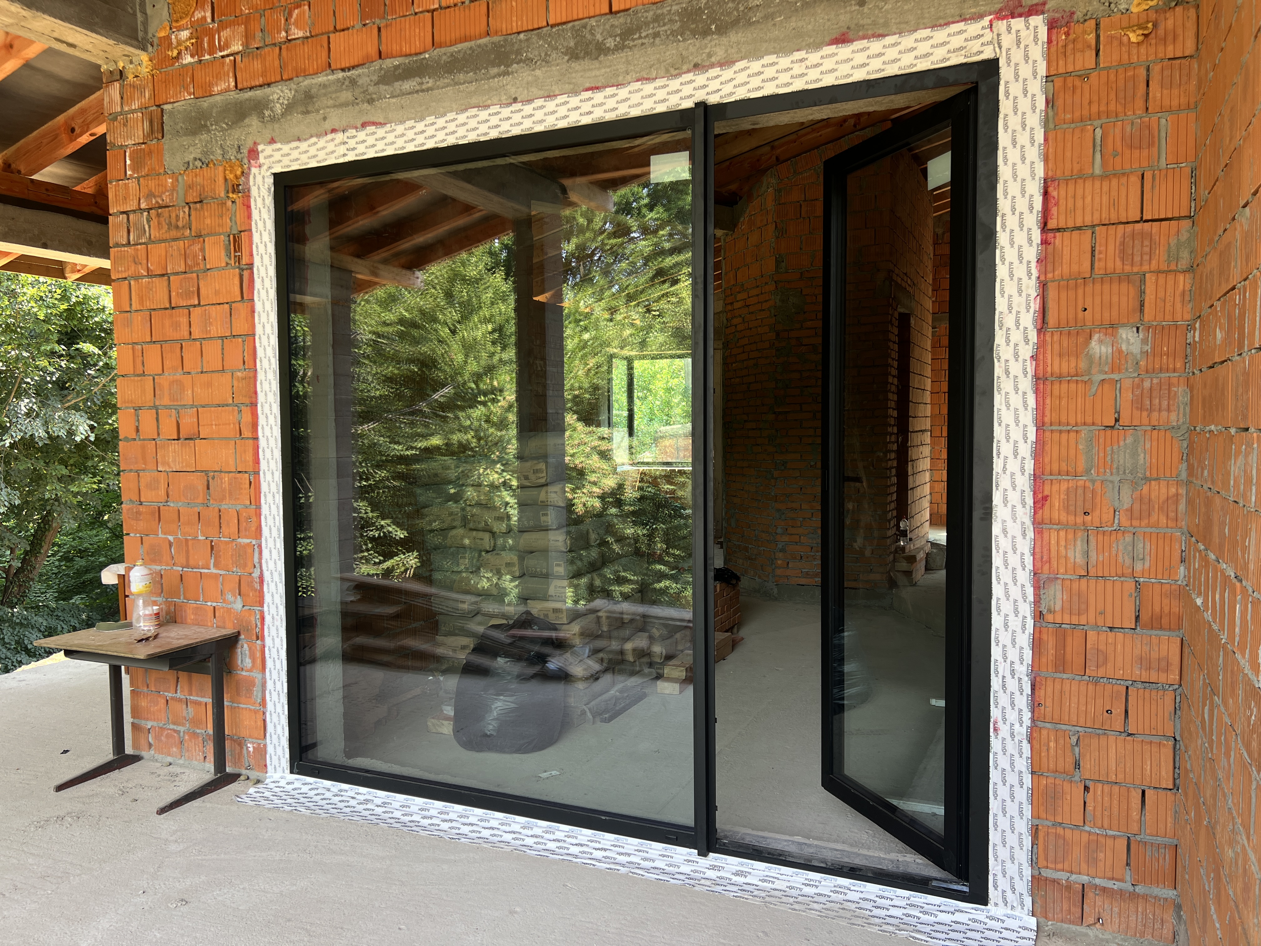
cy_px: 473
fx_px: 947
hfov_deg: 67.3
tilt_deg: -2.3
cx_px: 630
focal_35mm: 26
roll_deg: +0.1
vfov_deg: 53.1
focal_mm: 5.7
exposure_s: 1/138
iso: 32
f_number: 1.5
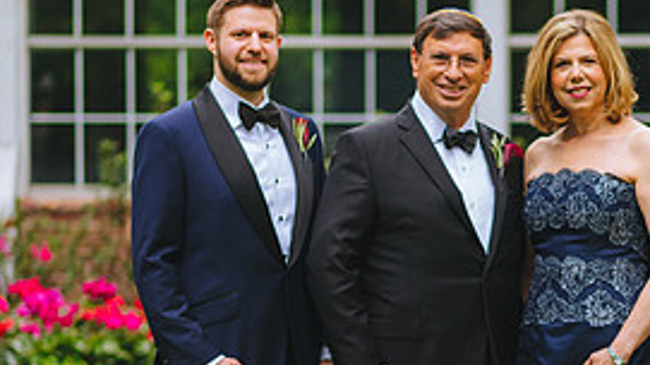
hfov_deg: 11.2
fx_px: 3290
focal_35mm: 191
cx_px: 552
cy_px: 333
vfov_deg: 6.3
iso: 400
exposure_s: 1/400
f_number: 2
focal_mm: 85
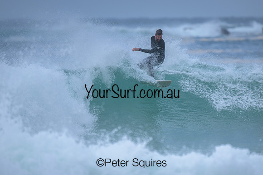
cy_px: 95
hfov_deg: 2.4
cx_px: 135
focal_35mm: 868
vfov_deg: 1.6
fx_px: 6339
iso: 280
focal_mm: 800
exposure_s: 1/2000
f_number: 6.3
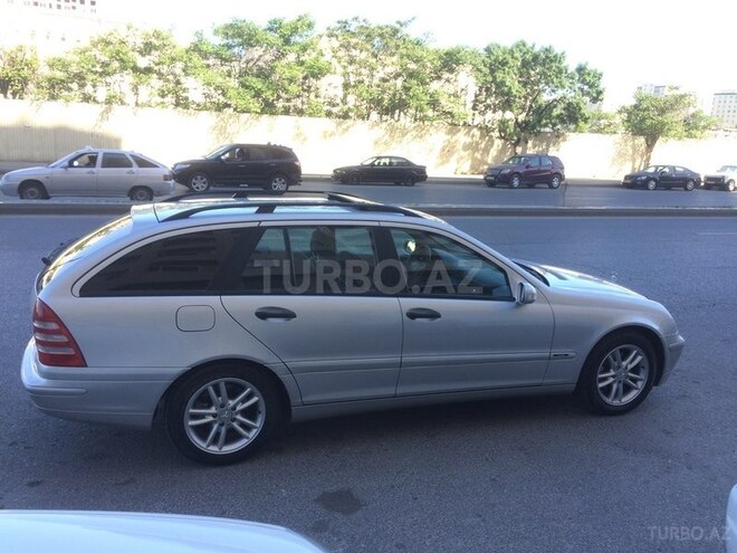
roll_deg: -2.3
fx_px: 617
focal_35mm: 29
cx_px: 368
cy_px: 276
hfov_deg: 61.7
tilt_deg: -13.8
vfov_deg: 48.2
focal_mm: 4.15
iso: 32
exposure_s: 1/373
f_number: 2.2
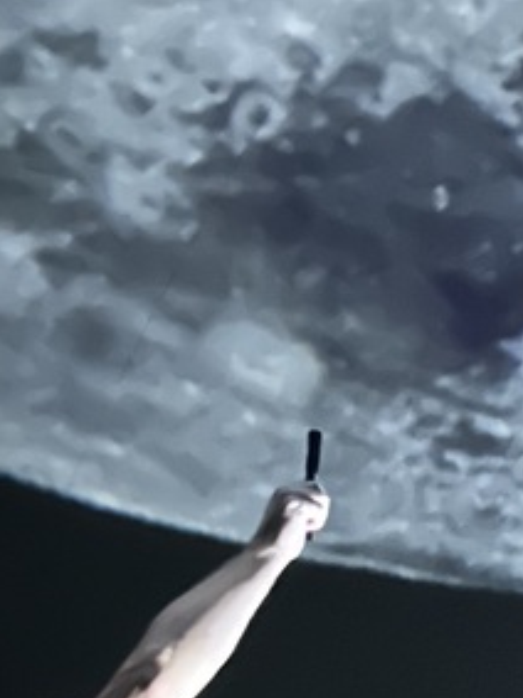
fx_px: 1855
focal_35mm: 92
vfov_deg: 19.1
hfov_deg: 14.3
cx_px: 920
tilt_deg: +14.7
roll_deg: +0.6
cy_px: 994
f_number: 1.5
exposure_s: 1/9
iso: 4000
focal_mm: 5.7
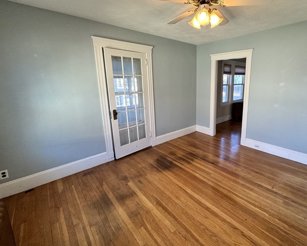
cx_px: 190
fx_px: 155
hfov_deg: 88.0
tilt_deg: -11.6
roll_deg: -0.3
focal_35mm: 17
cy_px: 112
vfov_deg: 76.8
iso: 160
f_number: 2.2
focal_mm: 2.22
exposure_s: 1/120
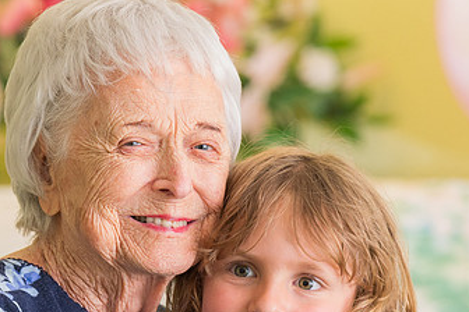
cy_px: 324
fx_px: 4494
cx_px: 65
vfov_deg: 4.0
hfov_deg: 6.0
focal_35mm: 345
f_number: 4.5
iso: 1250
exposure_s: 1/80
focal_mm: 135
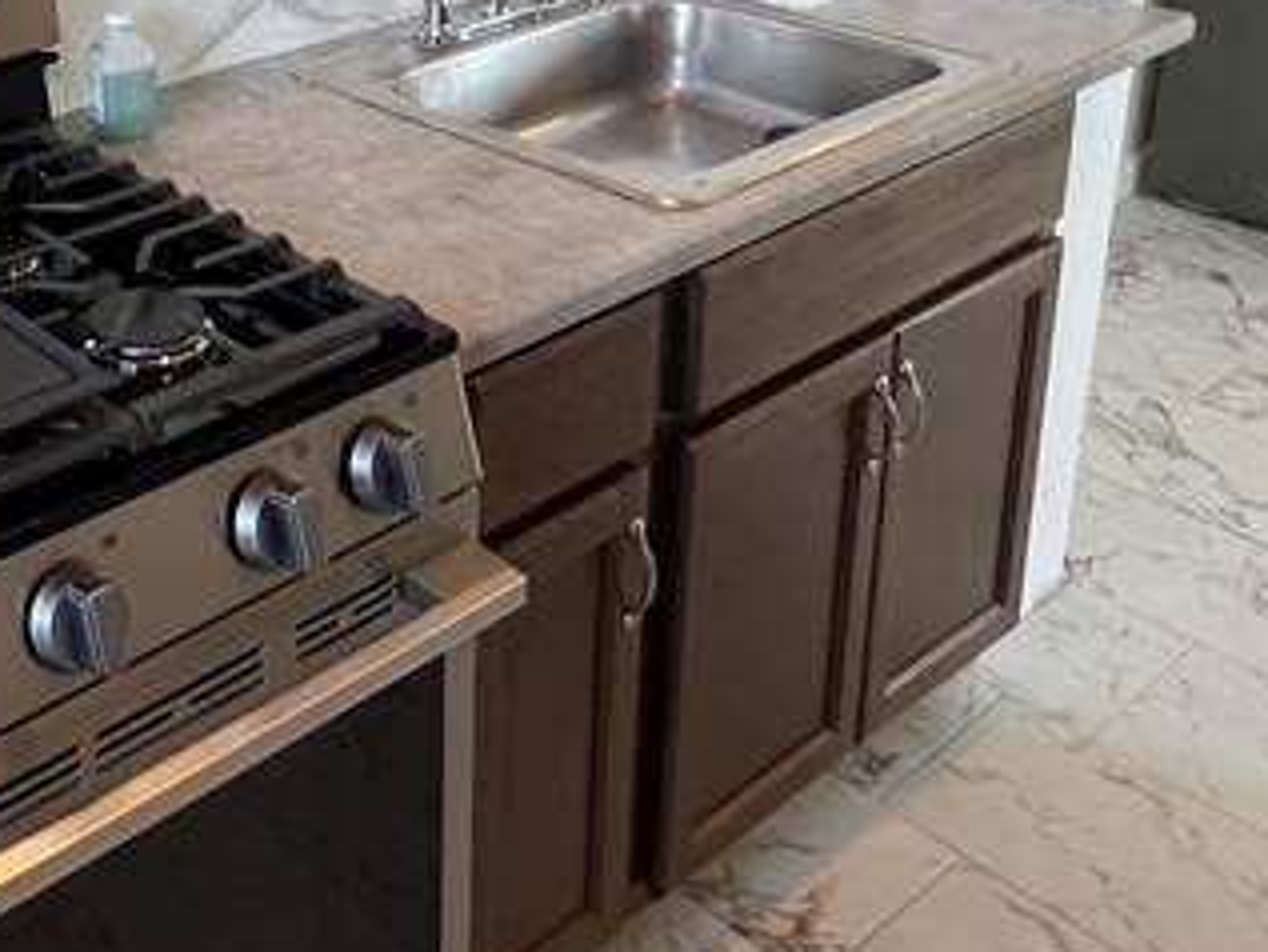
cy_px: -20
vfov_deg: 31.5
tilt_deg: -16.4
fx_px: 1539
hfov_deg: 40.5
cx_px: 72
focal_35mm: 42
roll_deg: +2.6
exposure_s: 1/60
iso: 125
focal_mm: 1.57
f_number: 1.8
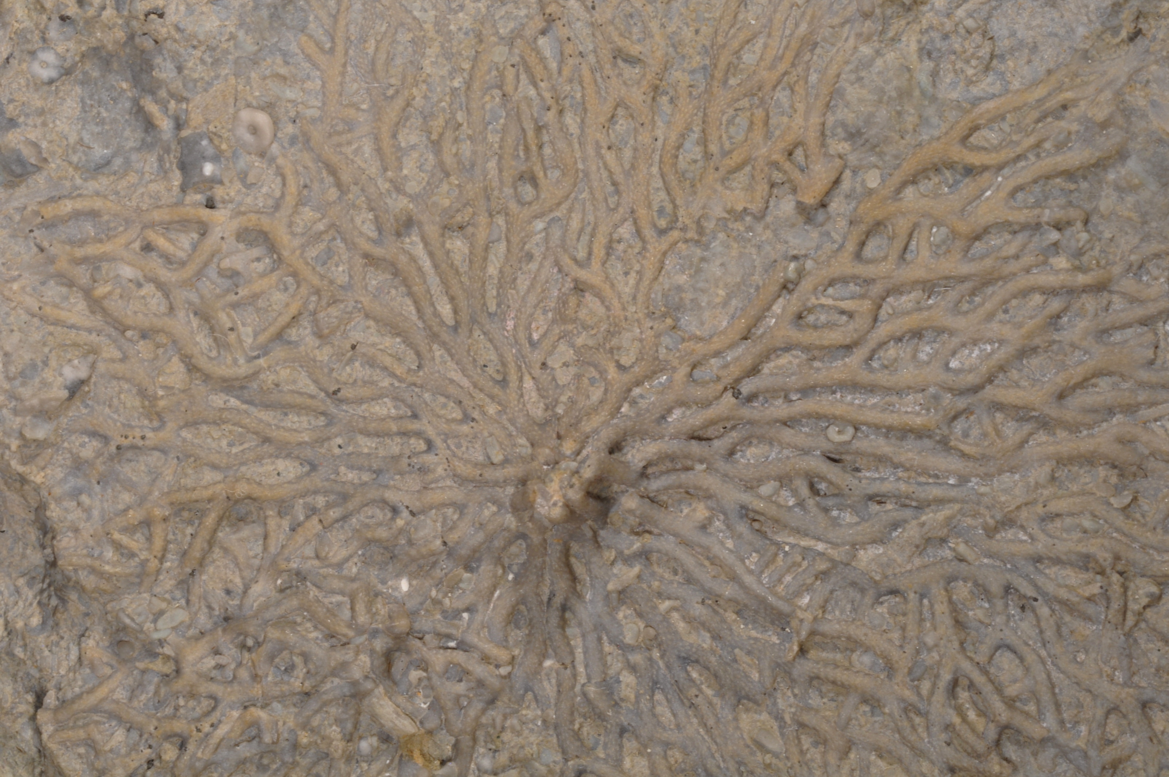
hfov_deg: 22.6
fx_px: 2919
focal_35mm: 90
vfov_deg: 15.2
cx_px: 584
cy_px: 388
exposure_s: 1/5
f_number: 40
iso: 200
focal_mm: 60
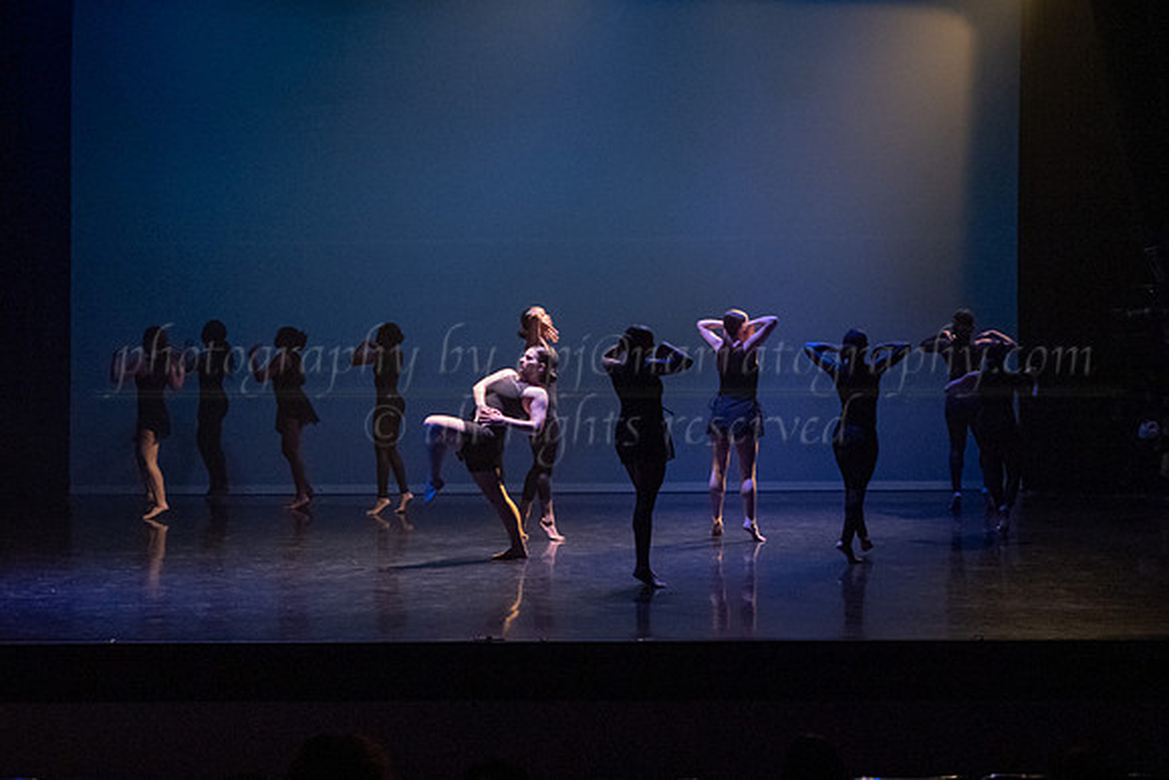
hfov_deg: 31.7
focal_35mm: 63
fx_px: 2060
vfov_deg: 21.4
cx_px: 544
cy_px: 427
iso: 4000
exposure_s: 1/250
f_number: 2.8
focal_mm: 49
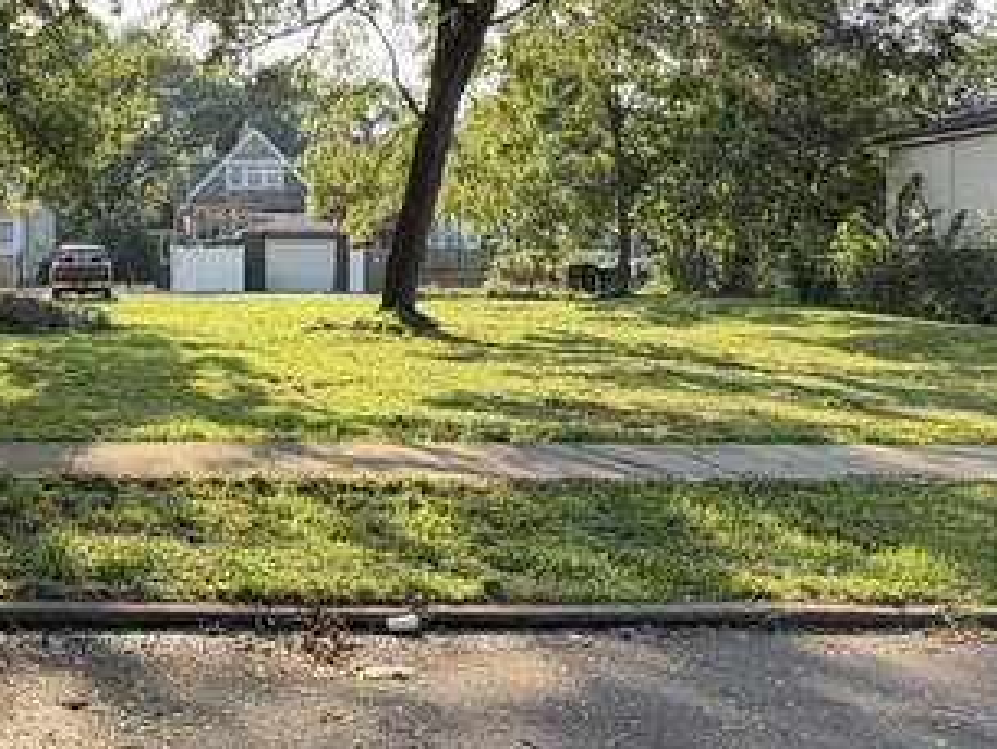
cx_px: 144
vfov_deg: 30.8
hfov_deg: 38.3
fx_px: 1354
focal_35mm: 47
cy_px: 288
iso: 40
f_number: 2.2
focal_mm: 2.22
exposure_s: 1/220
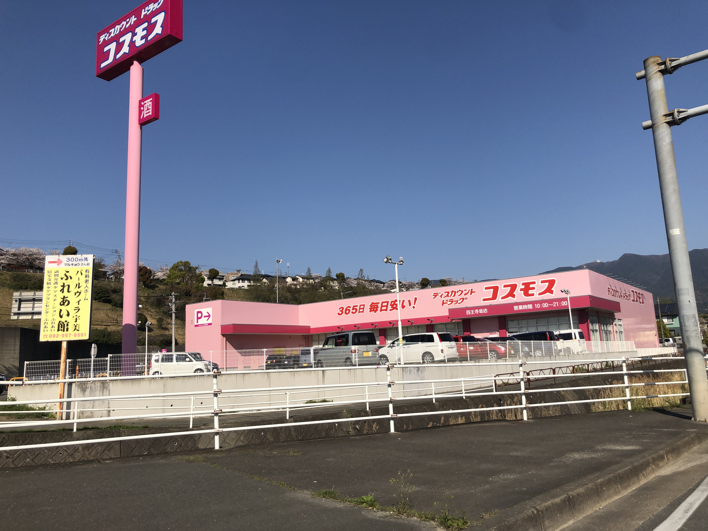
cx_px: 354
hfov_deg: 63.4
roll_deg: +1.3
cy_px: 266
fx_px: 573
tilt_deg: +13.9
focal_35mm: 28
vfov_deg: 49.7
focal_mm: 4
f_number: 1.8
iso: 20
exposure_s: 1/3205
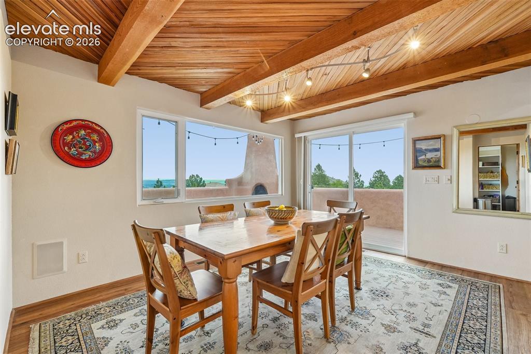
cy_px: 177
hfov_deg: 100.4
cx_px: 266
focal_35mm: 15
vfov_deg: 77.3
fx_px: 221
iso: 800
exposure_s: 1/6
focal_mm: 10
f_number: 8
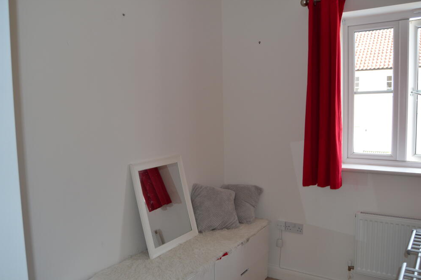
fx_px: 327
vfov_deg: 46.4
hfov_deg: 65.5
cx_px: 210
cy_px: 143
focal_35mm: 28
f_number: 5
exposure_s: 1/200
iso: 400
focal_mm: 18
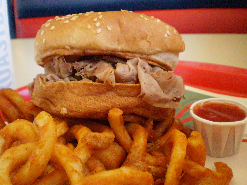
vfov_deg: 38.7
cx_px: 125
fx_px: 264
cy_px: 93
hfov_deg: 50.1
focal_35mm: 37
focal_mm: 6.3
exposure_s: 1/100
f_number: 3.1
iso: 400
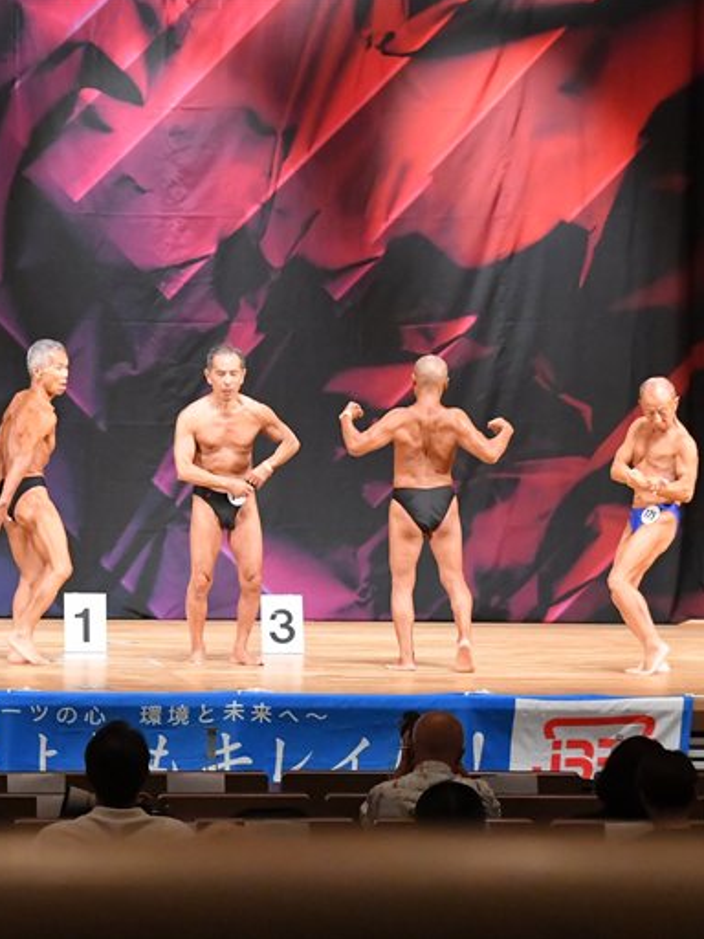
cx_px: 219
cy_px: 468
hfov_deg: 9.4
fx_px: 4257
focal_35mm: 157
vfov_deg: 12.6
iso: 9000
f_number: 5.6
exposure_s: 1/400
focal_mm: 72
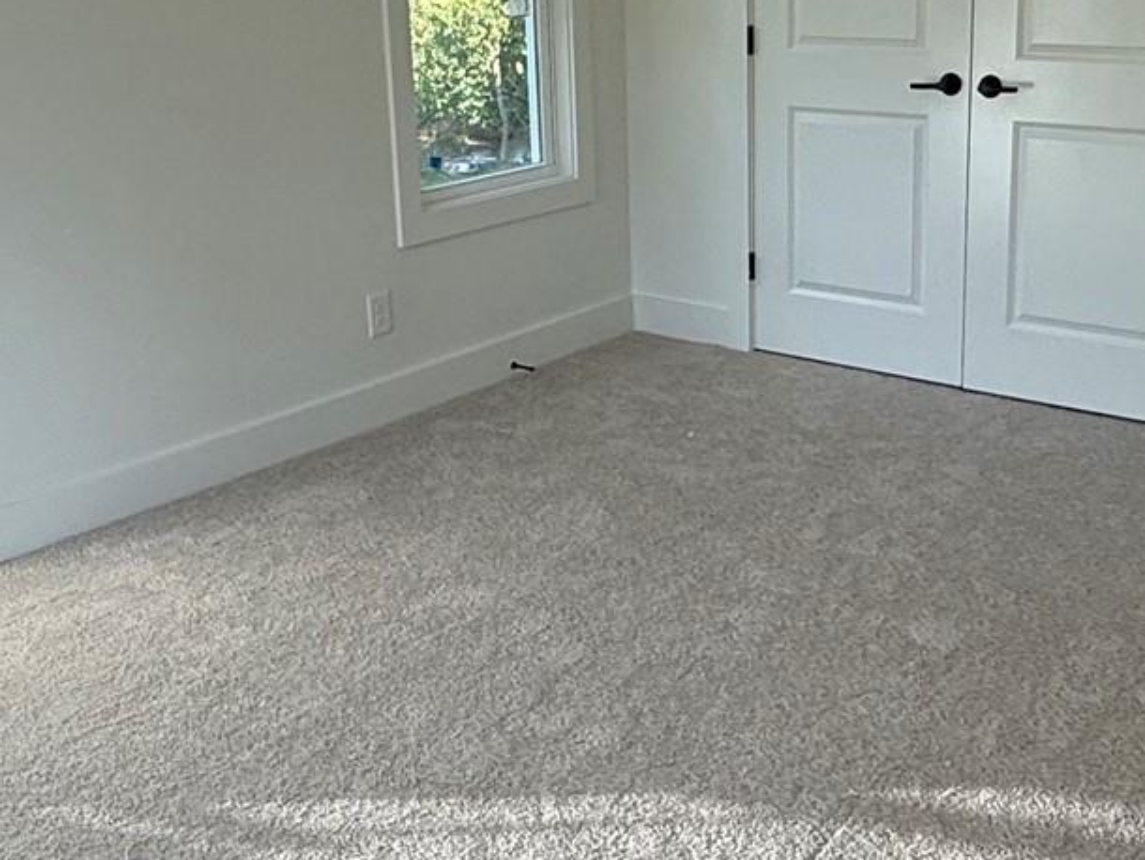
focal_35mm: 47
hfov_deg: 40.4
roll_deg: +1.8
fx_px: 1555
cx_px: 601
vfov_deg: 30.7
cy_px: 289
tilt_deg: -12.5
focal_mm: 2.22
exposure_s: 1/242
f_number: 2.2
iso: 64
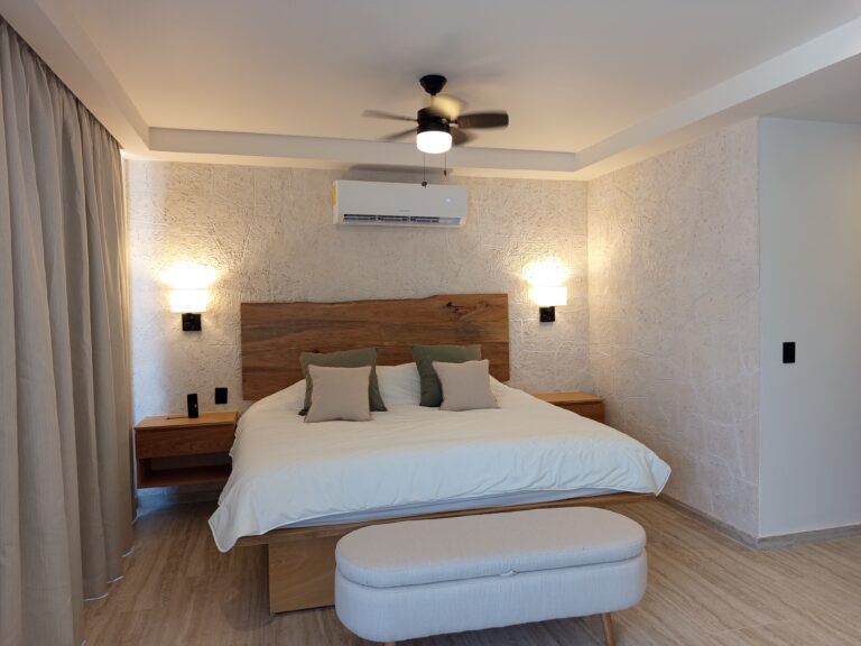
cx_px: 430
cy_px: 323
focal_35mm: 24
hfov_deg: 71.6
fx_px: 597
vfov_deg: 56.8
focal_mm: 5.24
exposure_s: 1/60
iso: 242
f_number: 1.7
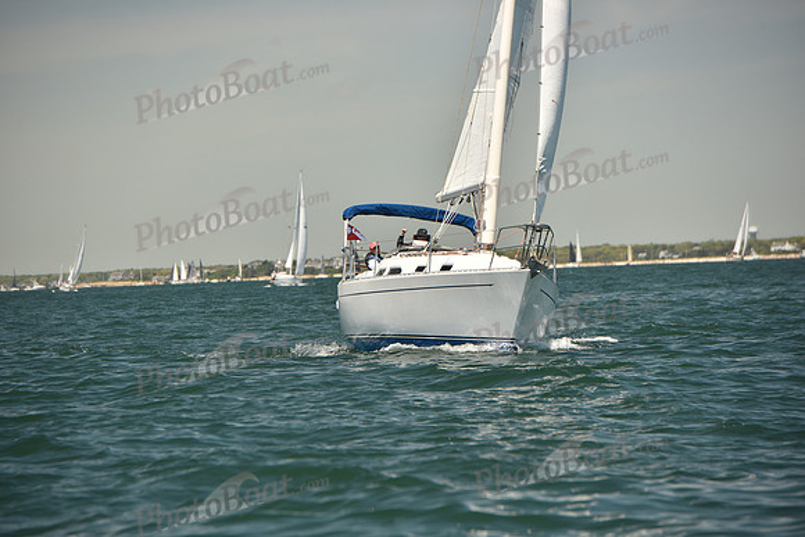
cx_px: 402
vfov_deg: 6.9
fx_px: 4473
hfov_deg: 10.3
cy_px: 268
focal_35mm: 200
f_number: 5.6
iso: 250
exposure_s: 1/800
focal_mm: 200
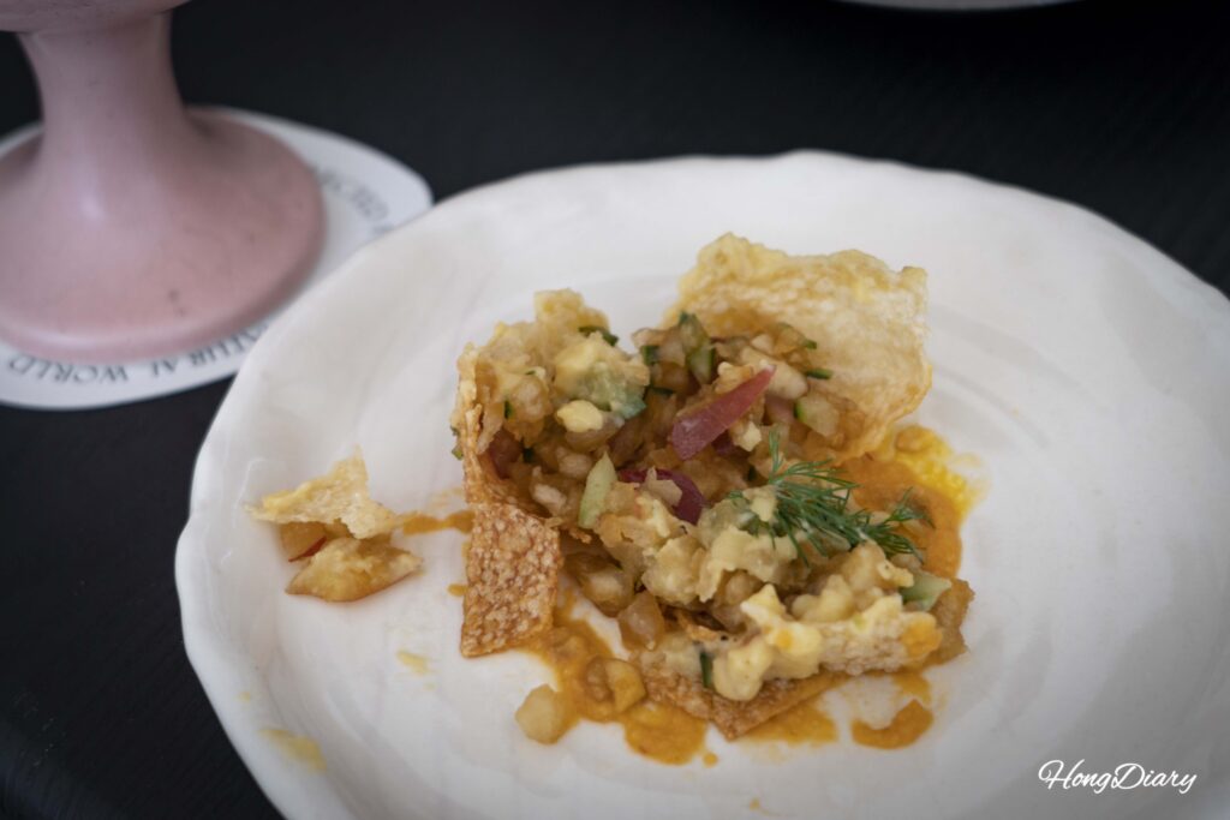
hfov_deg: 40.3
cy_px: 410
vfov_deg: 27.5
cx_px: 615
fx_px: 1674
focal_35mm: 49
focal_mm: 49
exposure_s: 1/60
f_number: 5.6
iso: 320
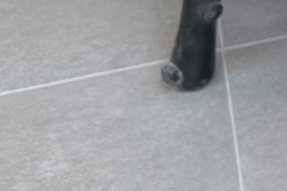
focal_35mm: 188
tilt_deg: -17.3
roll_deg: +1.4
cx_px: 727
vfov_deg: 6.7
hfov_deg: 9.5
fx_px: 1499
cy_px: -353
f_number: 1.5
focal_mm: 5.7
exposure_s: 1/100
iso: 40
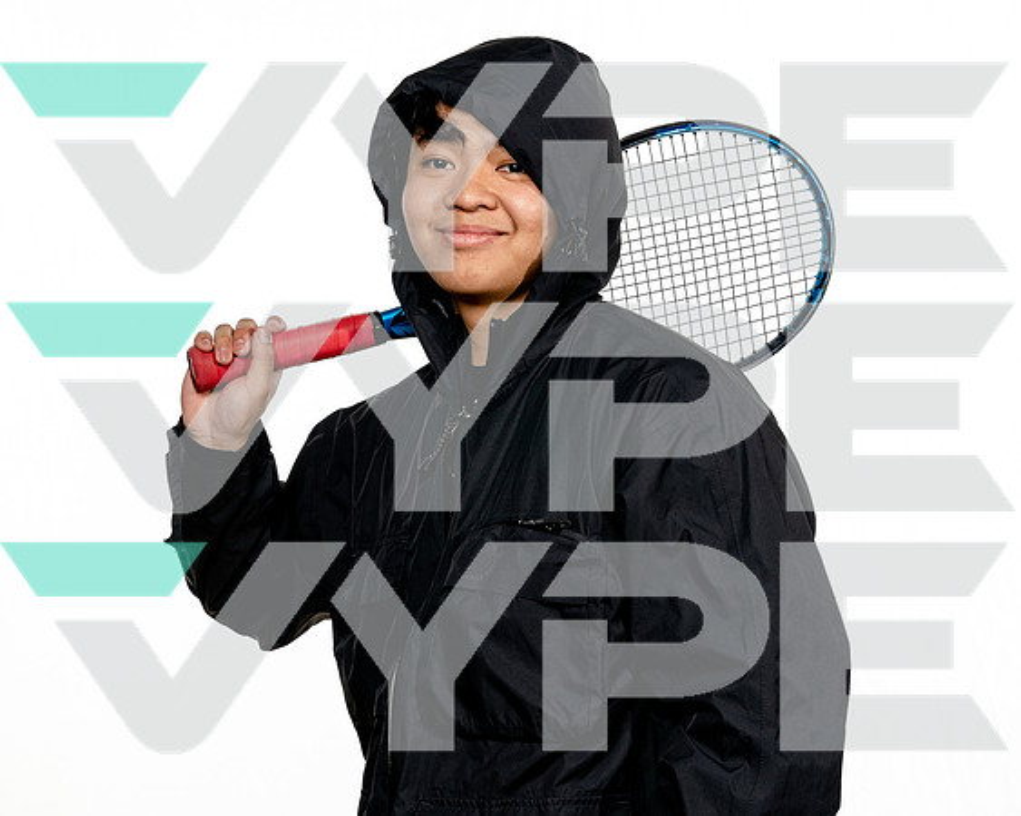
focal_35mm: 87
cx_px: 518
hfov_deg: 22.0
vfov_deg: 17.7
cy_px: 439
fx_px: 2625
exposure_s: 1/250
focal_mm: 70
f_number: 8
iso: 160
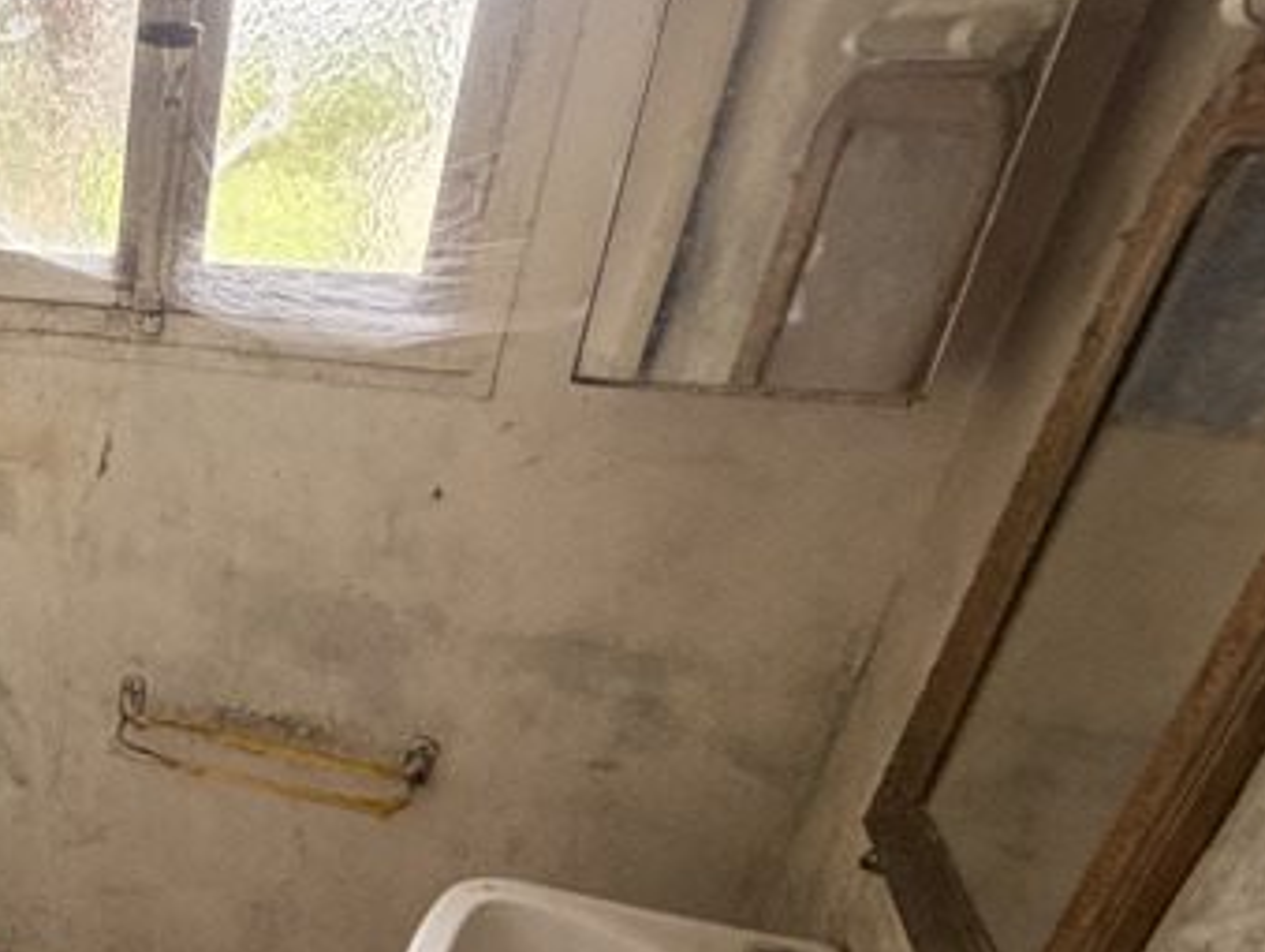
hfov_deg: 43.6
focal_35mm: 33
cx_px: -108
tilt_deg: -26.7
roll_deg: -0.6
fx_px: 1207
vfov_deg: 41.5
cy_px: 735
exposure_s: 1/104
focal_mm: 2.22
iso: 320
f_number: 2.2
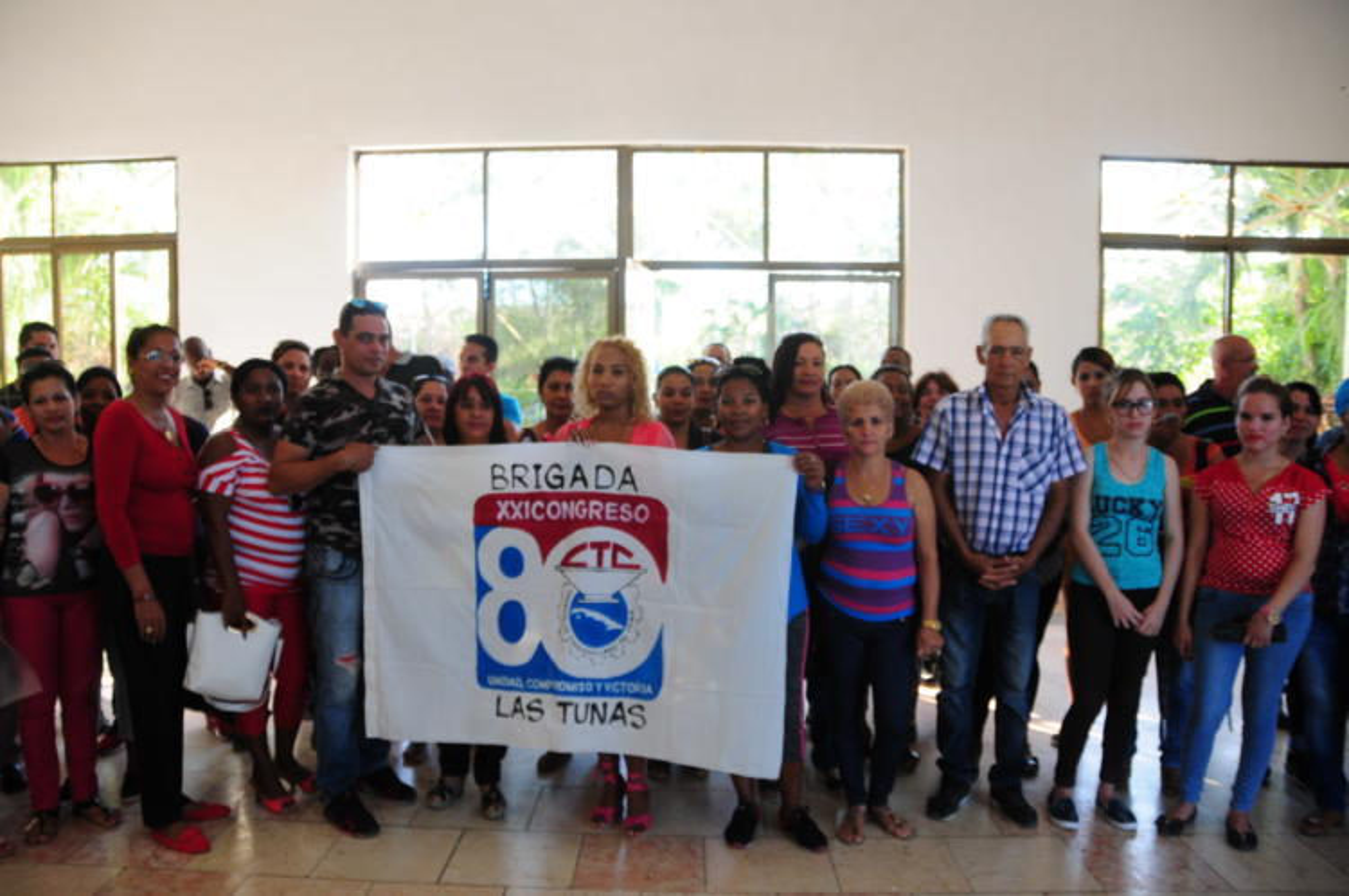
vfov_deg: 47.8
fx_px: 1010
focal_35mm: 27
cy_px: 448
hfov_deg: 67.4
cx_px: 674
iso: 640
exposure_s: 1/160
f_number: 3.5
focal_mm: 18
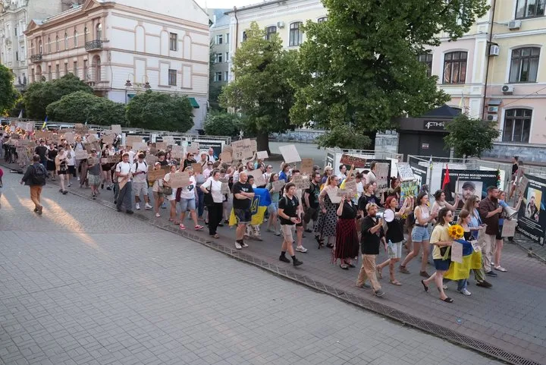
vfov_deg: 45.0
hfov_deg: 63.6
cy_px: 182
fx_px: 440
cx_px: 273
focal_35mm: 29
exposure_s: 1/320
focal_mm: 29
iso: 4000
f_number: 8
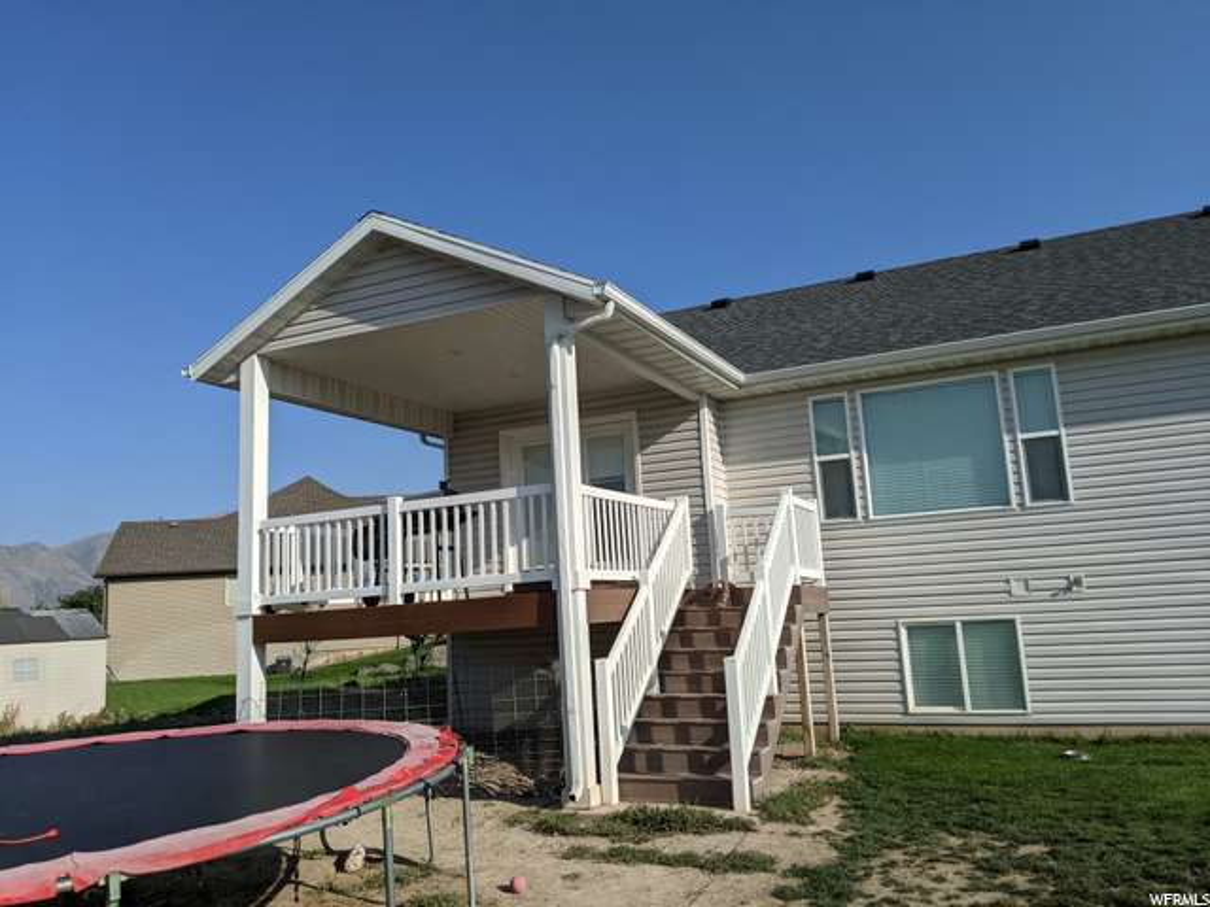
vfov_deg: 51.4
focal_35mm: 27
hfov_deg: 65.3
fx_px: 944
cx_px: 605
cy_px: 454
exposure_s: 1/5882
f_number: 1.8
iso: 57
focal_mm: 4.44
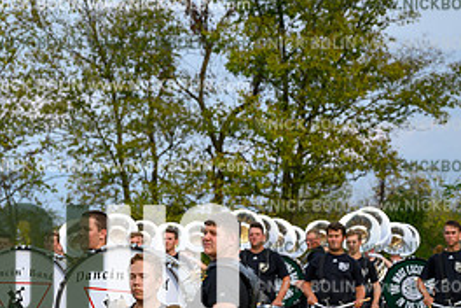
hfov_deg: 15.2
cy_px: 287
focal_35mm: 134
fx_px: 1716
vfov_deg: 10.2
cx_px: 115
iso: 200
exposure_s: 1/1600
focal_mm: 61
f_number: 4.5
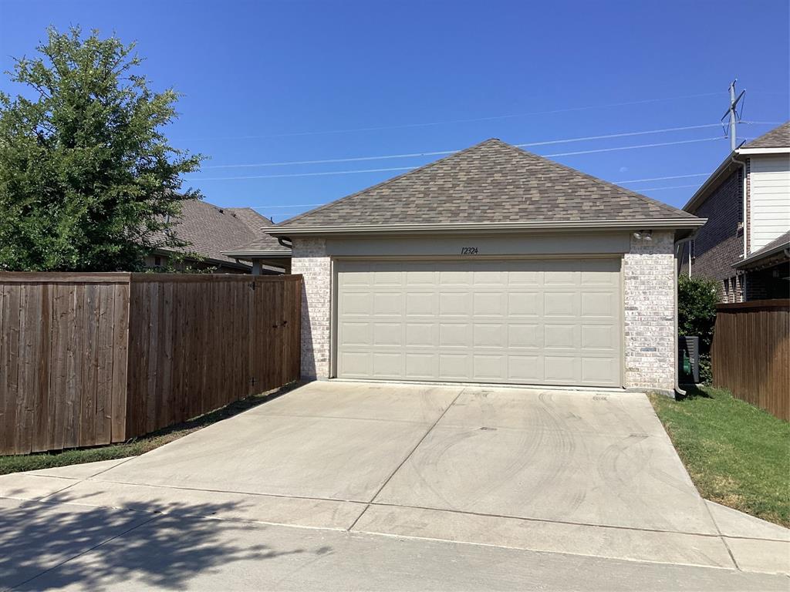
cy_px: 296
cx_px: 395
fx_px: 707
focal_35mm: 31
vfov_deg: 45.4
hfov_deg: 58.4
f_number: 2.4
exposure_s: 1/2146
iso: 25
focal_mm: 3.3
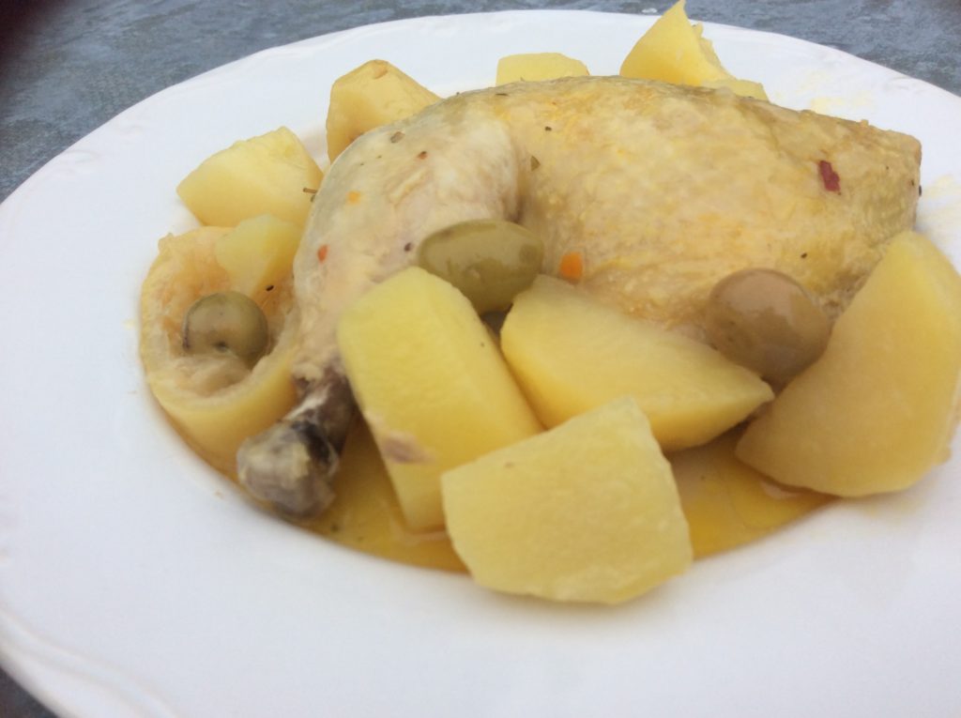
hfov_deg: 56.9
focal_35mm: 32
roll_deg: +1.0
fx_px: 887
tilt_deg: -39.5
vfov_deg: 44.1
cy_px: 359
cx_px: 480
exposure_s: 1/520
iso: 32
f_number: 2.4
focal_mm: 3.3
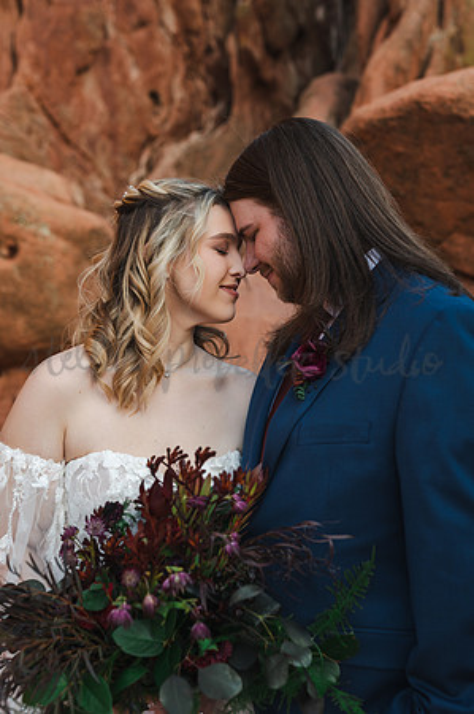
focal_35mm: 50
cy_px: 357
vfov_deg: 39.6
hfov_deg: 26.9
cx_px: 237
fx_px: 990
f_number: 4
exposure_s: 1/200
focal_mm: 50
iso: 250
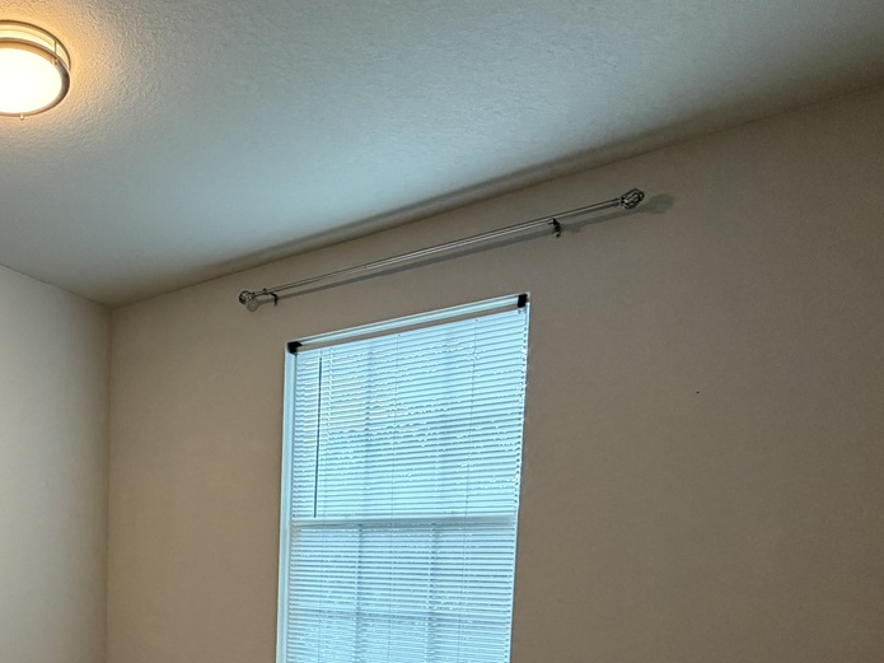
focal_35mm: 29
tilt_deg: -3.1
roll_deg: +0.0
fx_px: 740
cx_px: 88
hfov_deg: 53.8
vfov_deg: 43.3
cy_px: 617
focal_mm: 2.22
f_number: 2.2
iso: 320
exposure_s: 1/60
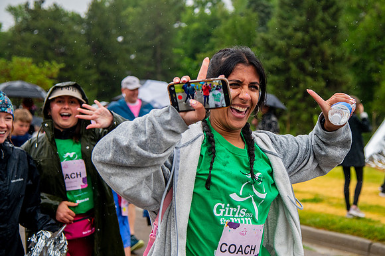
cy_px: 101
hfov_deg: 28.8
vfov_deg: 19.4
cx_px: 232
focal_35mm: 70
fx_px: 748
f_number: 4
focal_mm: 58
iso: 1600
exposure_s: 1/1600
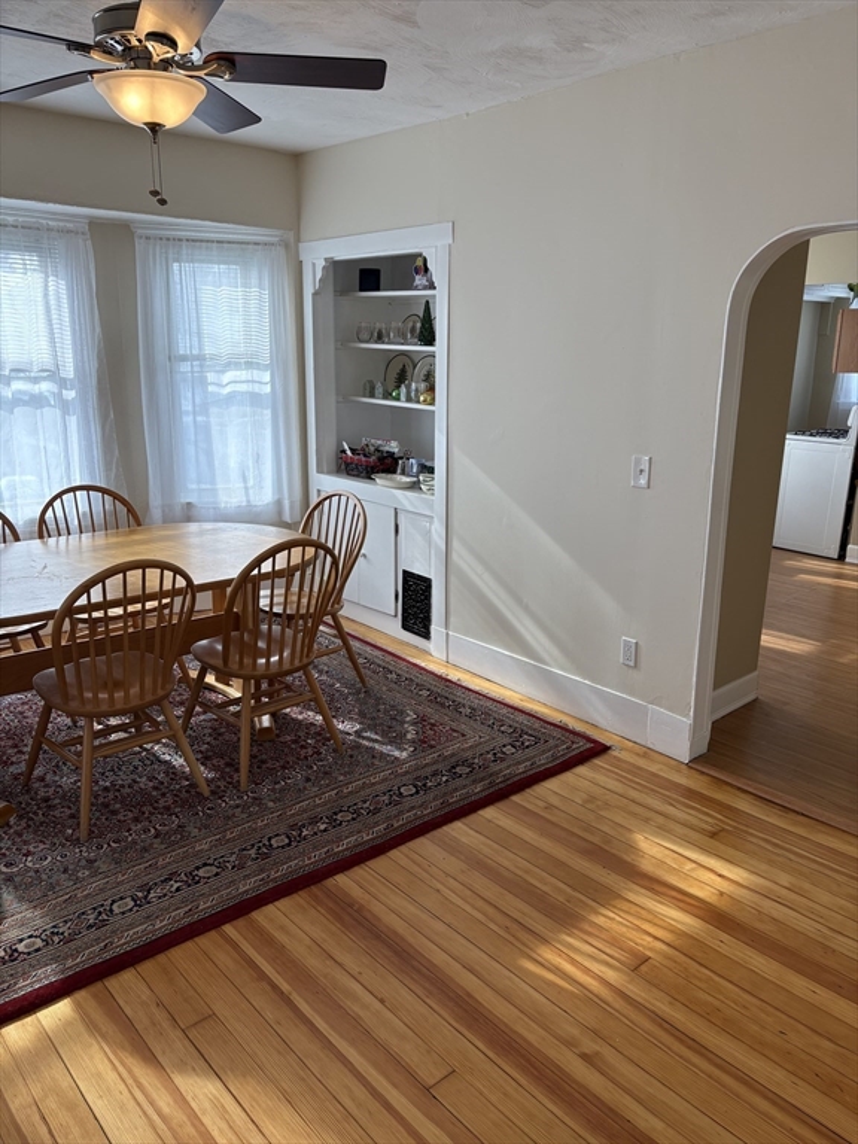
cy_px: 572
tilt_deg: -13.6
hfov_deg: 53.1
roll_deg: -0.3
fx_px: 859
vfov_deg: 67.3
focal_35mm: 26
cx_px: 429
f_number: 1.6
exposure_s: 1/249
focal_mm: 5.96
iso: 64
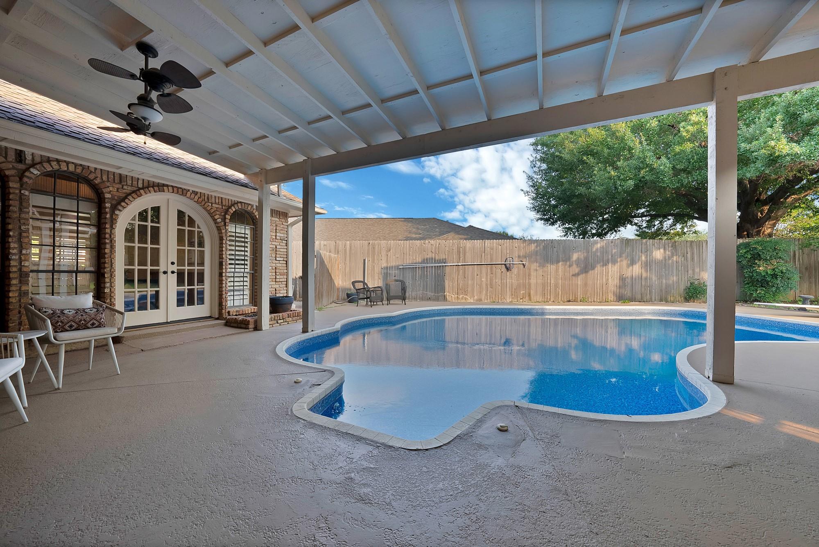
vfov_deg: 90.1
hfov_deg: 112.6
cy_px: 274
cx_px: 410
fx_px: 273
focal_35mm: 12
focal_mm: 12
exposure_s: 1/40
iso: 640
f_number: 9
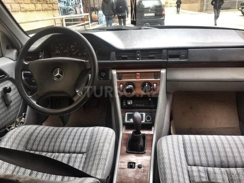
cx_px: 122
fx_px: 204
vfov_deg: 48.2
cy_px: 92
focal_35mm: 29
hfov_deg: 61.7
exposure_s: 1/100
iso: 40
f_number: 2.2
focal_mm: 4.15
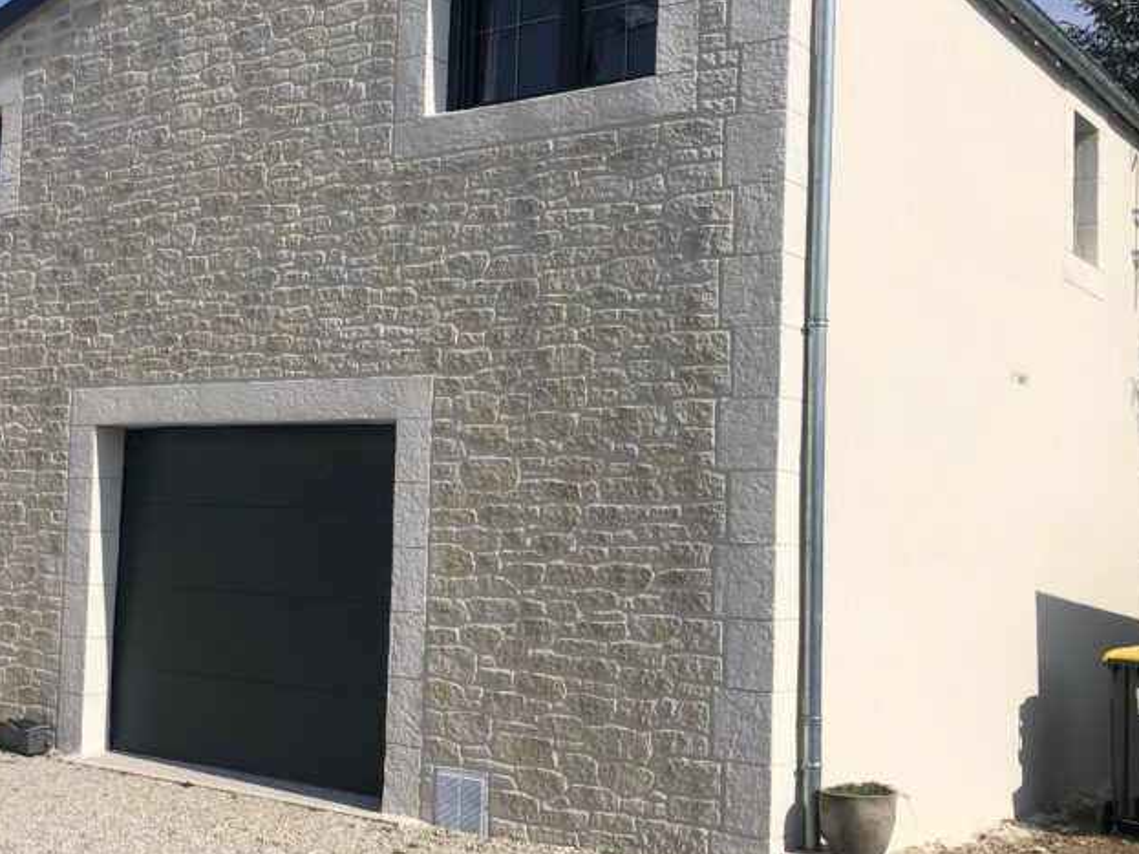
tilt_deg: +4.2
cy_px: 435
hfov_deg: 40.6
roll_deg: -1.2
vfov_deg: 31.5
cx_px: 362
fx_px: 1513
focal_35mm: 46
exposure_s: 1/4049
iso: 20
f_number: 1.8
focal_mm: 4
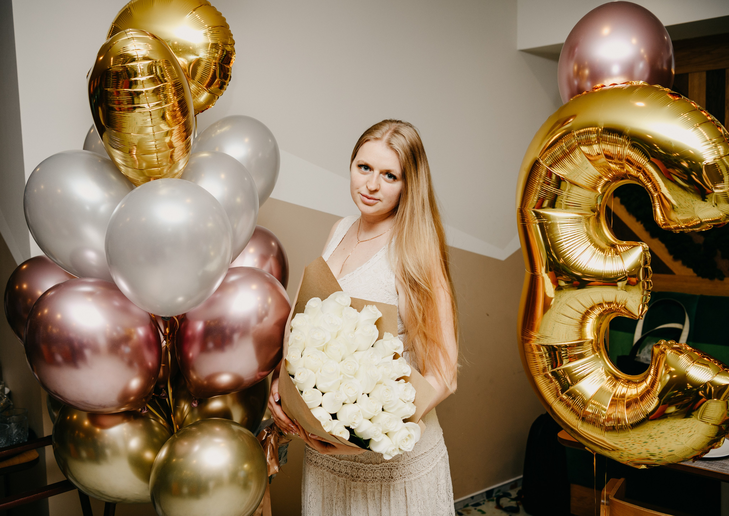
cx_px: 351
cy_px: 248
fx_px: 760
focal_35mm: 37
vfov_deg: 37.5
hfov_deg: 51.2
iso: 250
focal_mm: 34
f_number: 3.5
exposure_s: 1/160
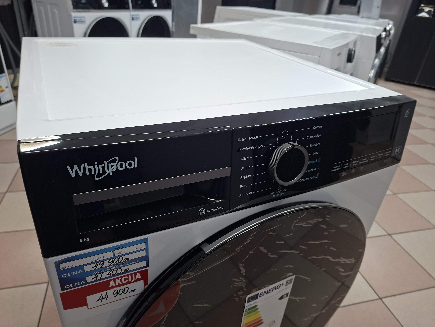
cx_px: 218
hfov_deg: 73.9
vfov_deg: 58.9
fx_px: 289
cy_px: 164
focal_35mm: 23
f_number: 1.8
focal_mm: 5.54
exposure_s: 1/100
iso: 320
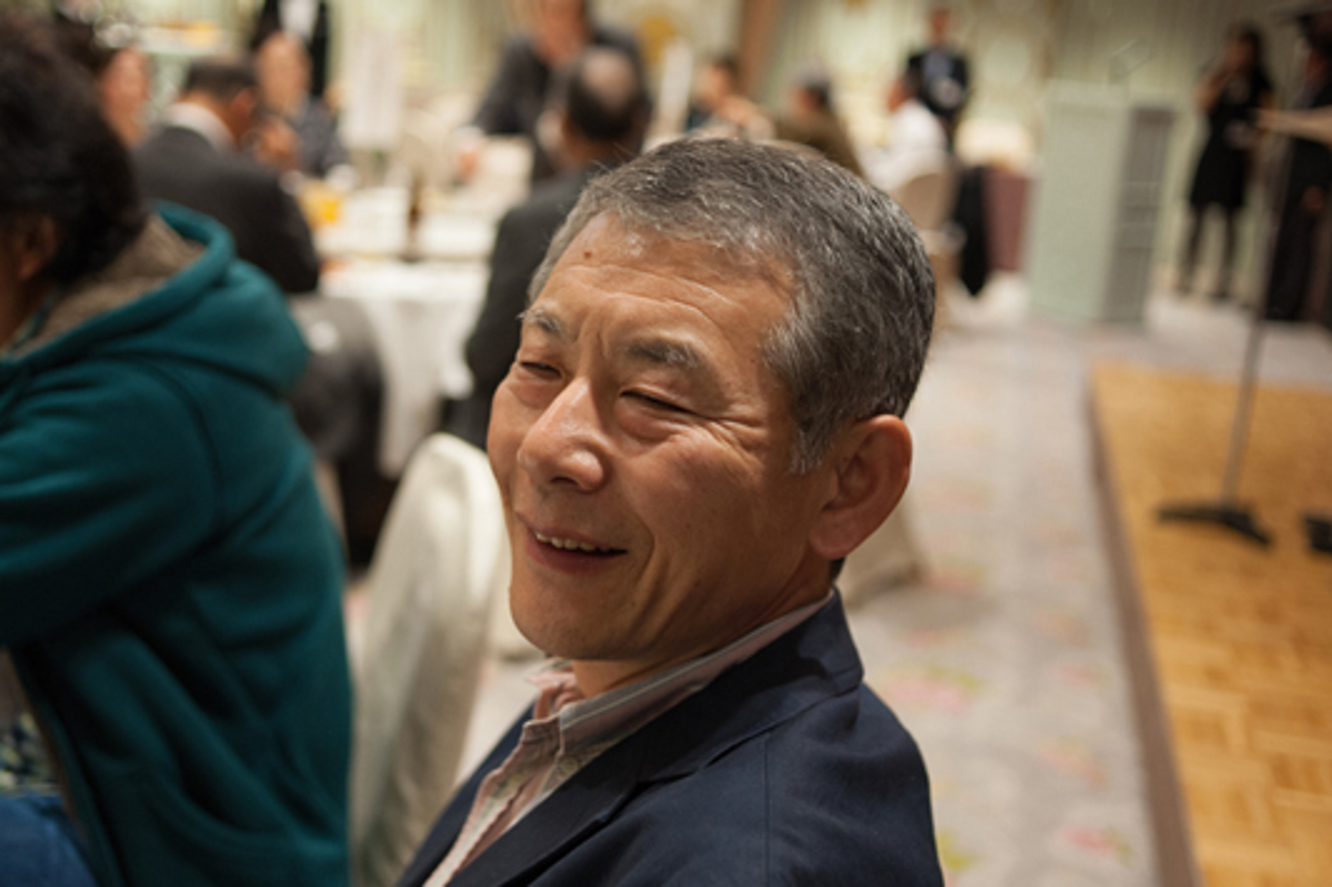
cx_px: 585
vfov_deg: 31.9
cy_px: 475
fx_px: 1553
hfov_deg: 46.3
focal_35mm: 42
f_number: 2.8
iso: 1000
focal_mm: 35
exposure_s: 1/100
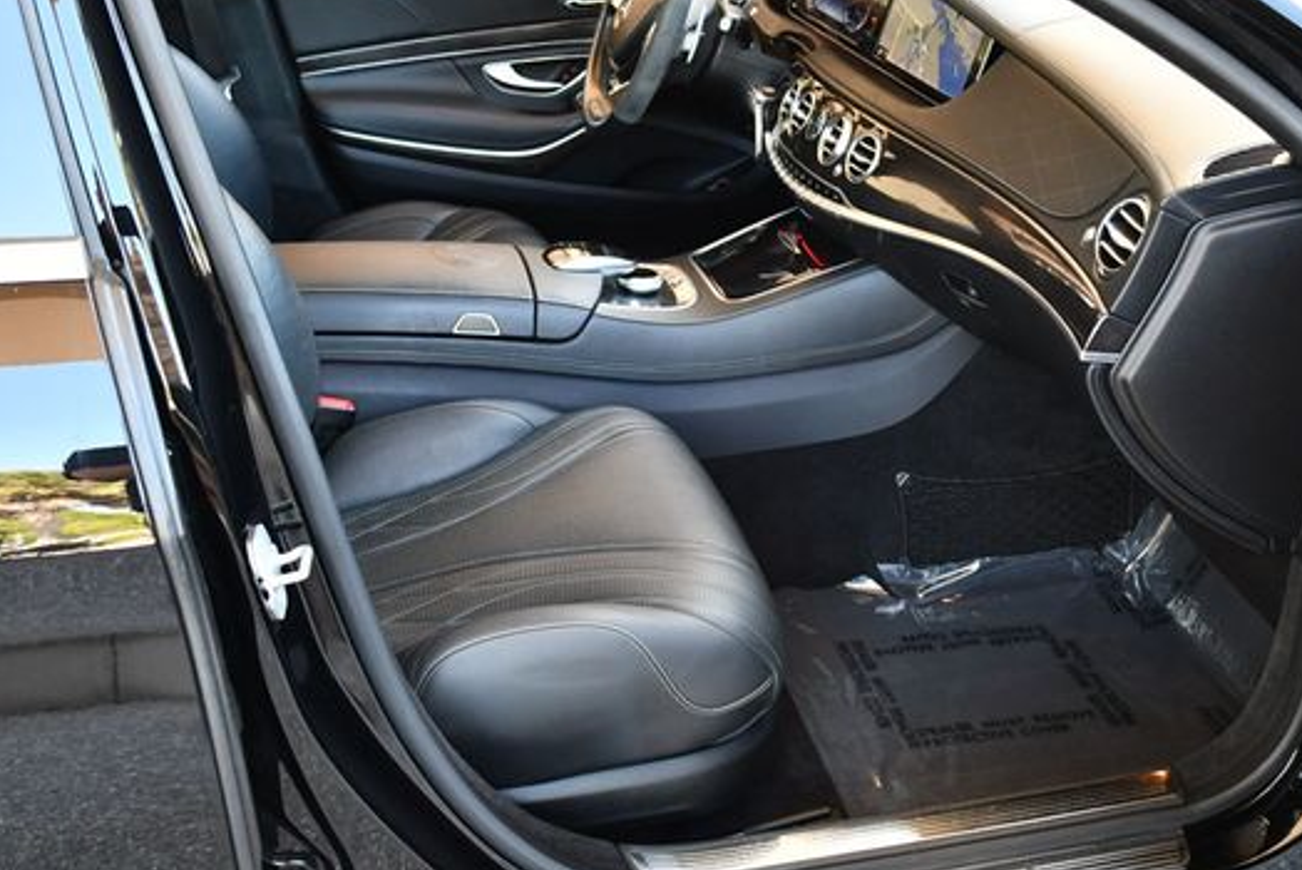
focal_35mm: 44
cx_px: 653
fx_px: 1592
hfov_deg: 44.5
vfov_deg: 30.5
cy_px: 350
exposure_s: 1/125
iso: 800
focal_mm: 18
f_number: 3.5
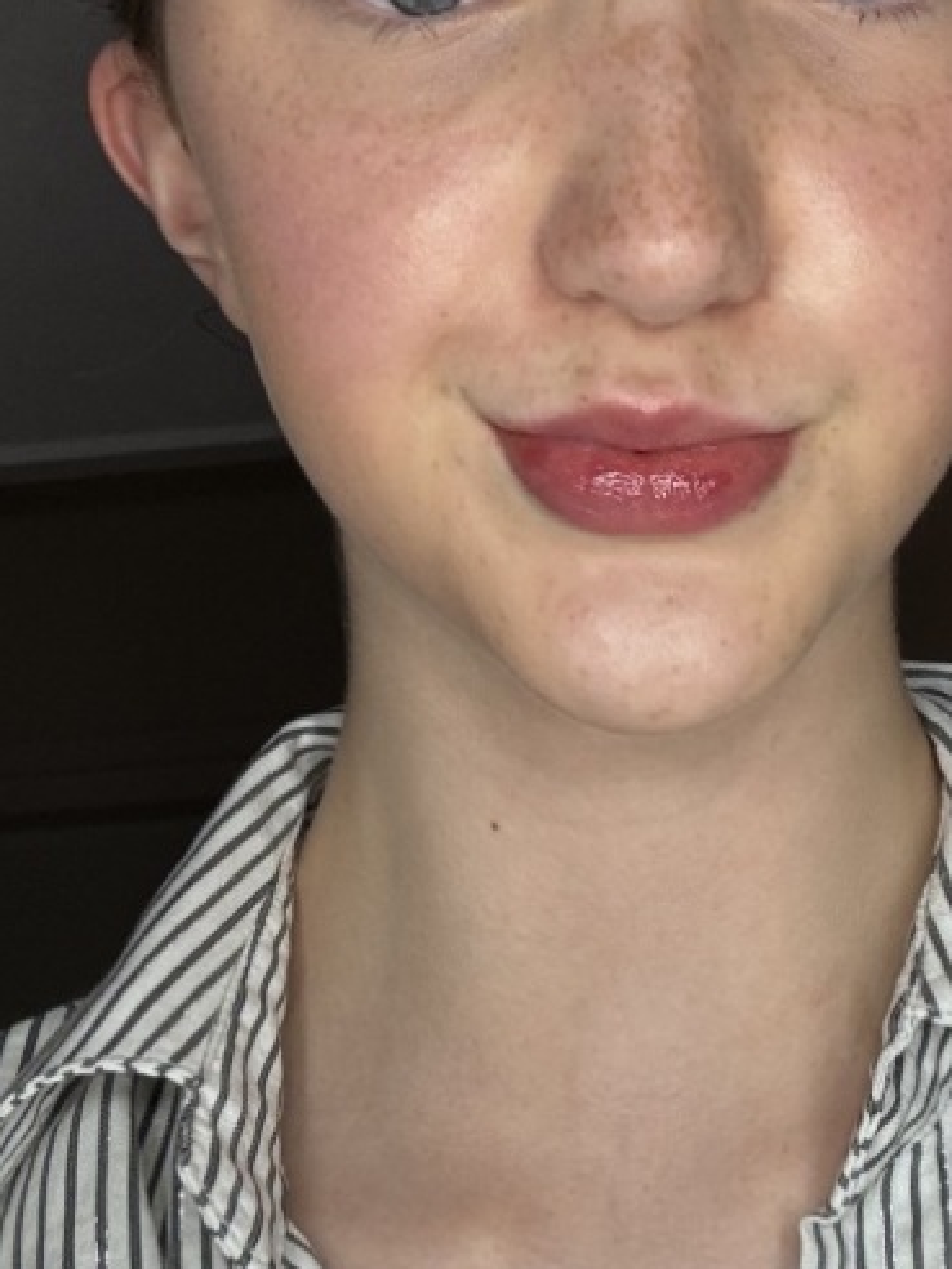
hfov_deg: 22.4
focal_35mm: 65
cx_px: 676
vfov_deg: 29.8
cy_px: 589
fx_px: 2383
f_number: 1.9
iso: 80
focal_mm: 2.69
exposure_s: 1/50
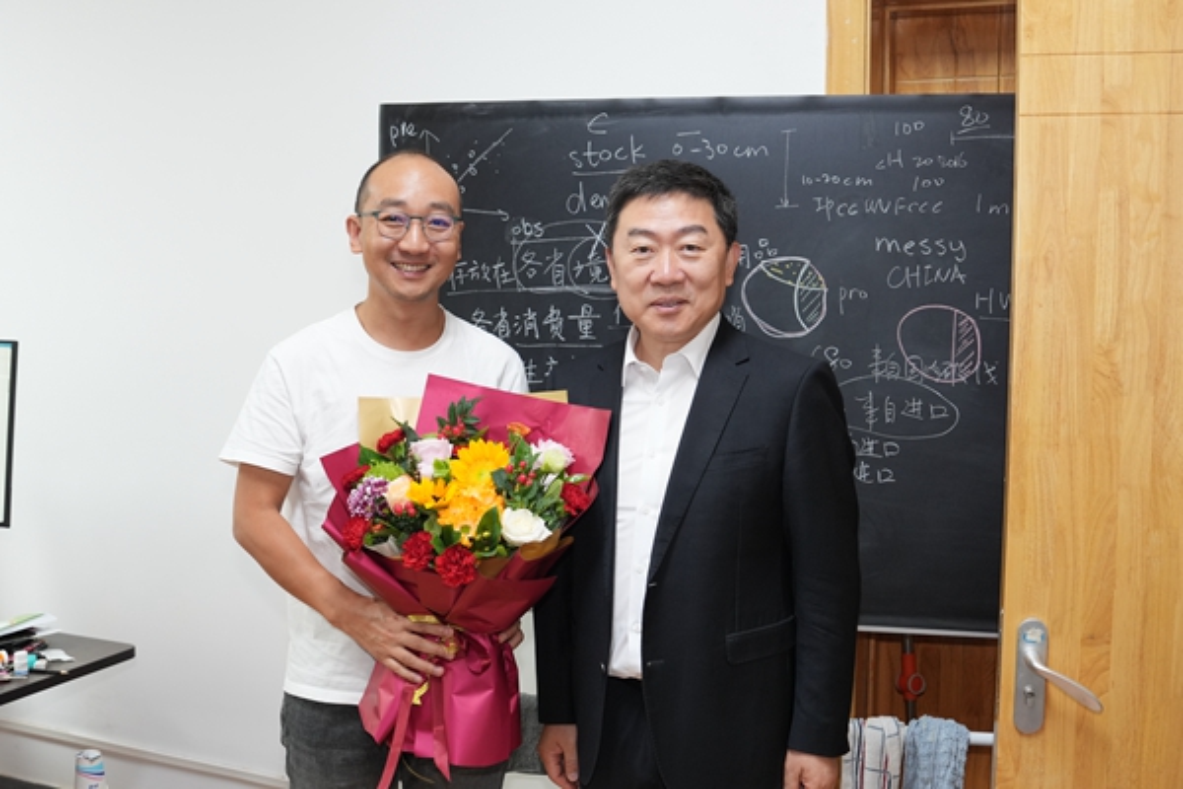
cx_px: 592
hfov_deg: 53.1
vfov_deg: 36.9
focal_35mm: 36
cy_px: 394
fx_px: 1183
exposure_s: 1/60
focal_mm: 24
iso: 500
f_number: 3.2
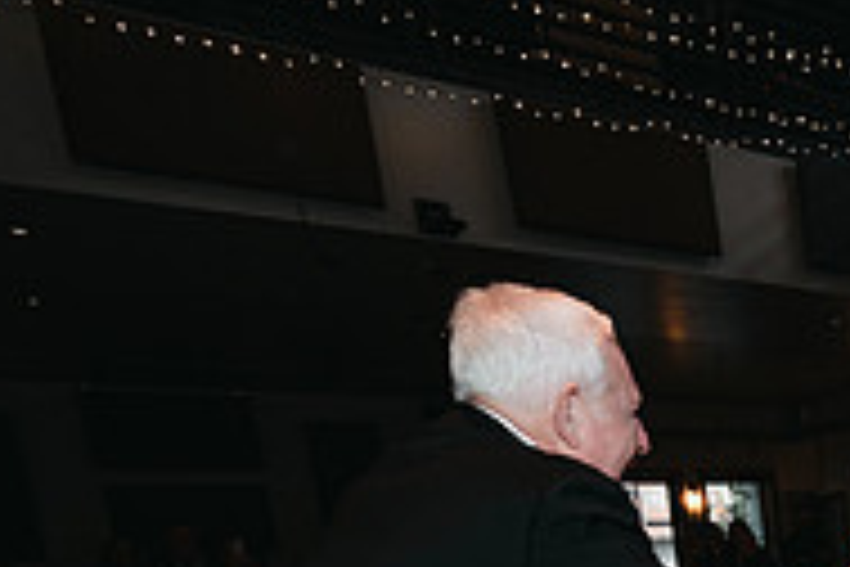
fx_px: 1015
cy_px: 819
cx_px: 989
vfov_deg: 24.9
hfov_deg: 36.4
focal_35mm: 43
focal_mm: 14
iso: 1000
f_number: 4.5
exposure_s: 1/100
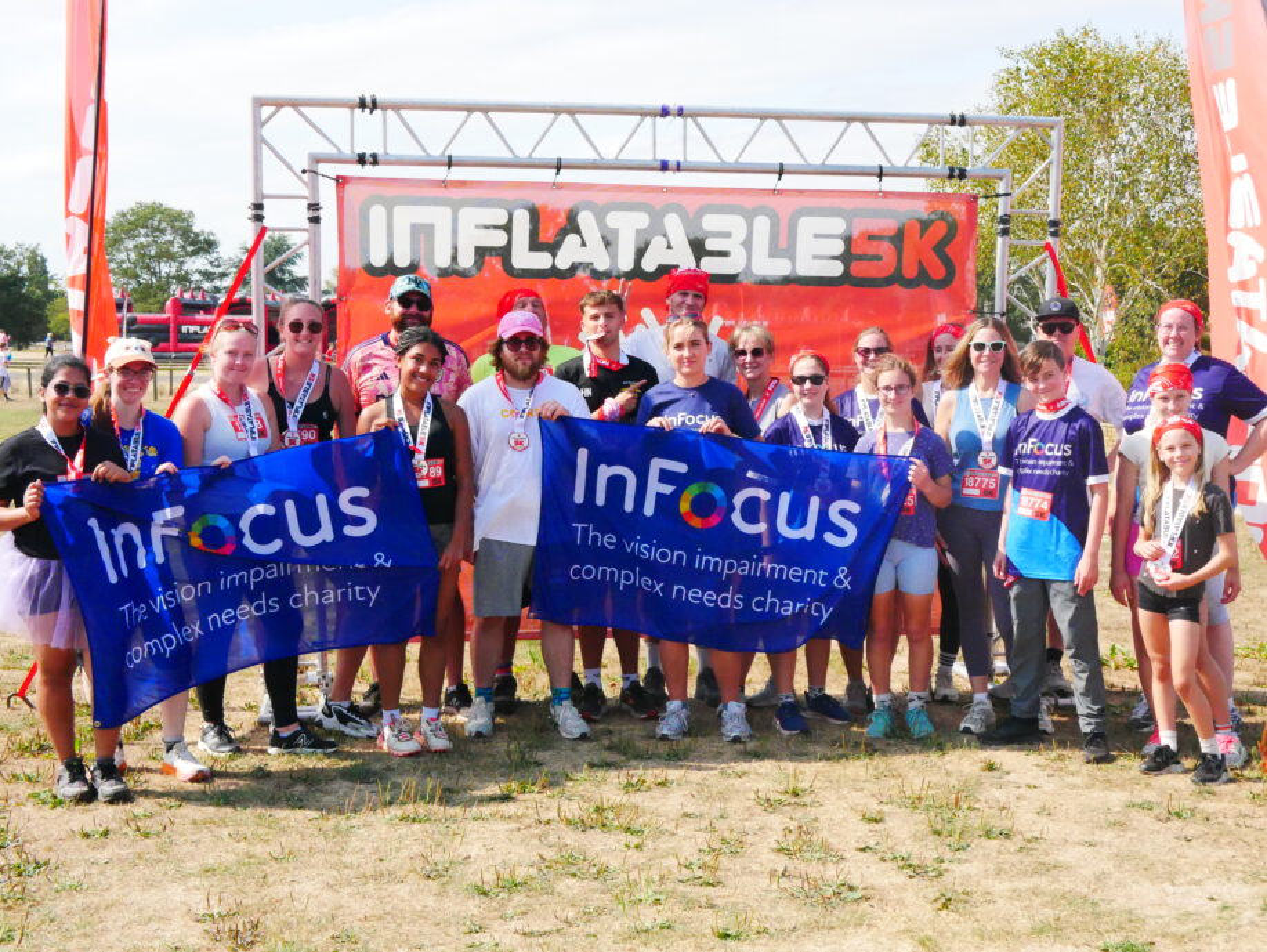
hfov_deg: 38.2
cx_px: 634
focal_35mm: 50
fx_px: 1831
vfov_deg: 29.1
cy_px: 476
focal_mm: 25
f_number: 8
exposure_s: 1/4000
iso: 3200
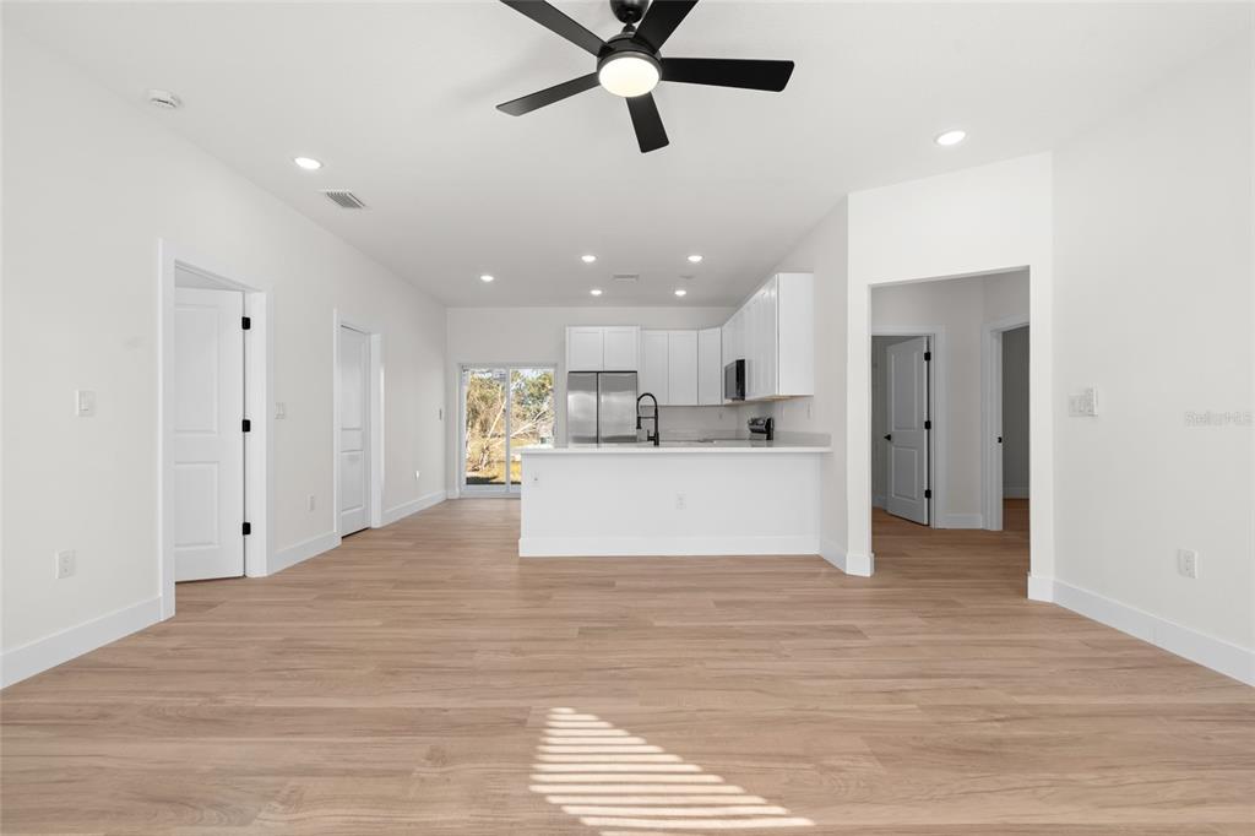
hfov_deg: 96.8
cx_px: 628
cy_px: 418
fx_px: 558
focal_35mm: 16
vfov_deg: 73.7
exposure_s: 1/30
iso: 400
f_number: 8
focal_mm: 16
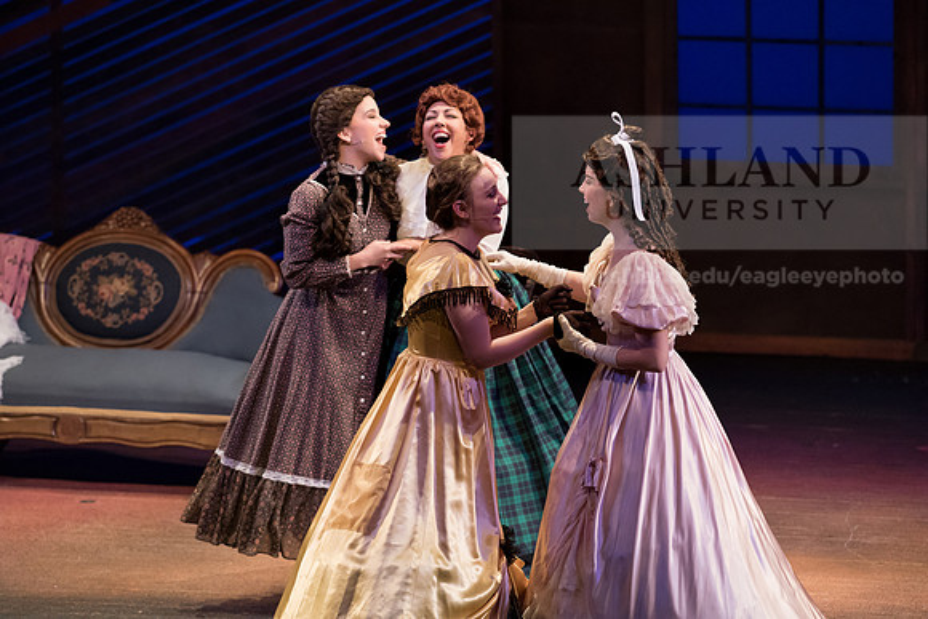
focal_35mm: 300
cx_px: 464
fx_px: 7735
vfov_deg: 4.6
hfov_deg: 6.9
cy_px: 310
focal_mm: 300
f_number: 4.5
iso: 3200
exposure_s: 1/400
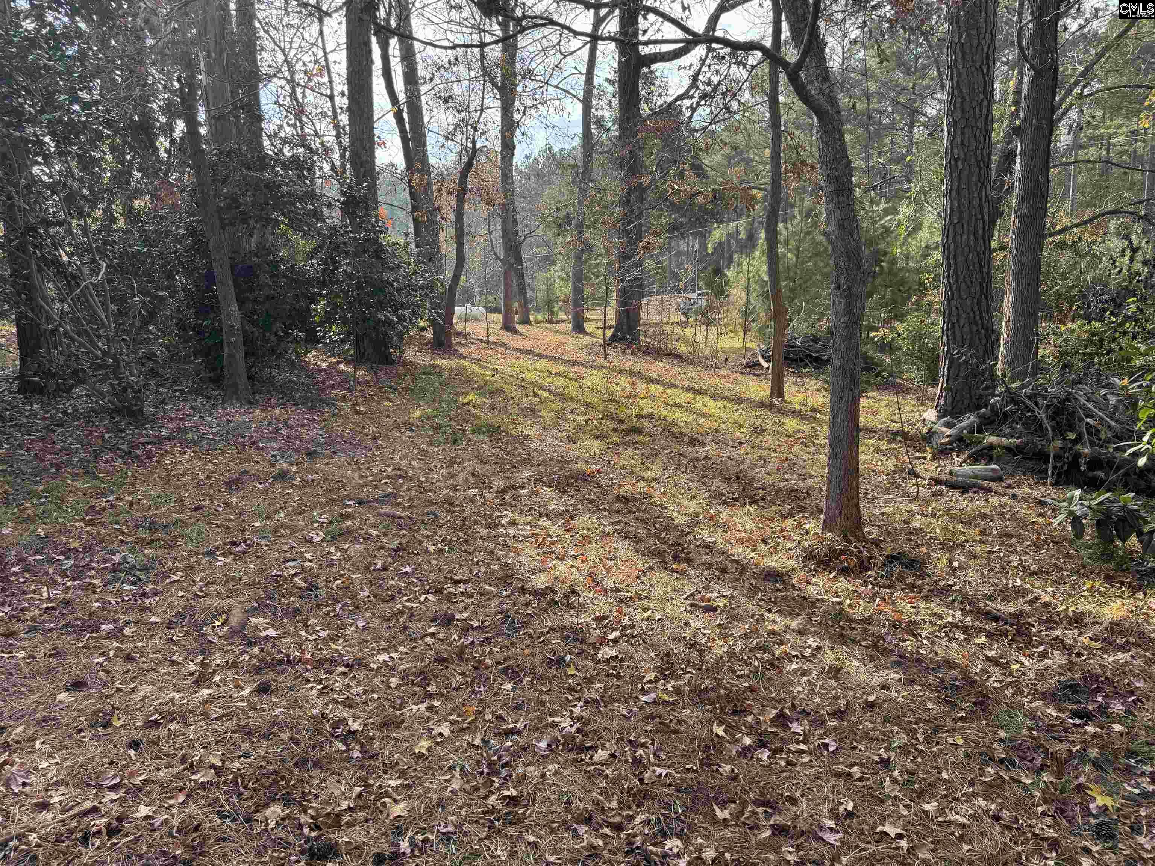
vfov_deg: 56.8
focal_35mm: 24
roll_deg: +0.9
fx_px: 801
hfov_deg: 71.6
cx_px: 578
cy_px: 433
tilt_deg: -10.7
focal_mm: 6.76
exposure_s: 1/1076
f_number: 1.78
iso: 80
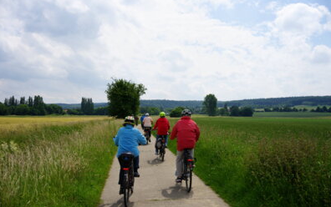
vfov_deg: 35.4
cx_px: 165
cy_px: 102
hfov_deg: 54.0
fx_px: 325
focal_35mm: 36
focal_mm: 35
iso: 100
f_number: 10
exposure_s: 1/320
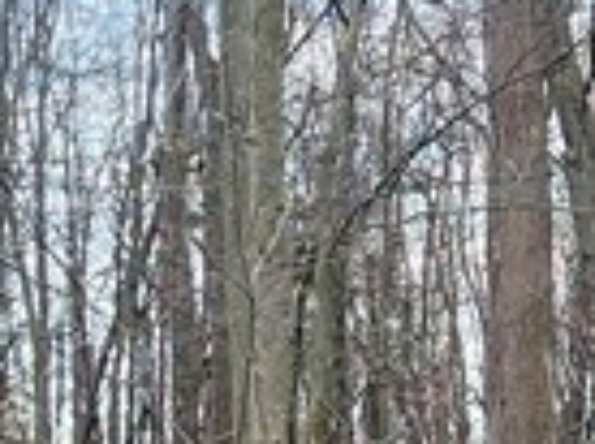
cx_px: 168
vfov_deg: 7.3
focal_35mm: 193
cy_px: 974
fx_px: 3312
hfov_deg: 10.3
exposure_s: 1/894
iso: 50
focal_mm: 5.7
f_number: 1.5
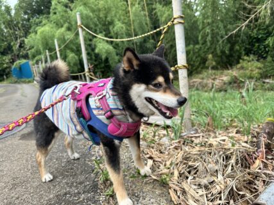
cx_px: 137
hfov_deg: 71.6
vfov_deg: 56.8
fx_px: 190
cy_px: 102
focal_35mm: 24
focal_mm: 6.86
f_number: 1.78
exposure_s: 1/836
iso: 80
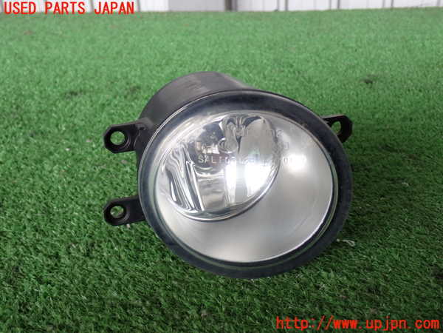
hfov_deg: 45.8
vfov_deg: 35.1
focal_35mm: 41
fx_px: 525
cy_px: 166
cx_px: 222
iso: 200
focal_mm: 7.31
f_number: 2.8
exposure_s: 1/60
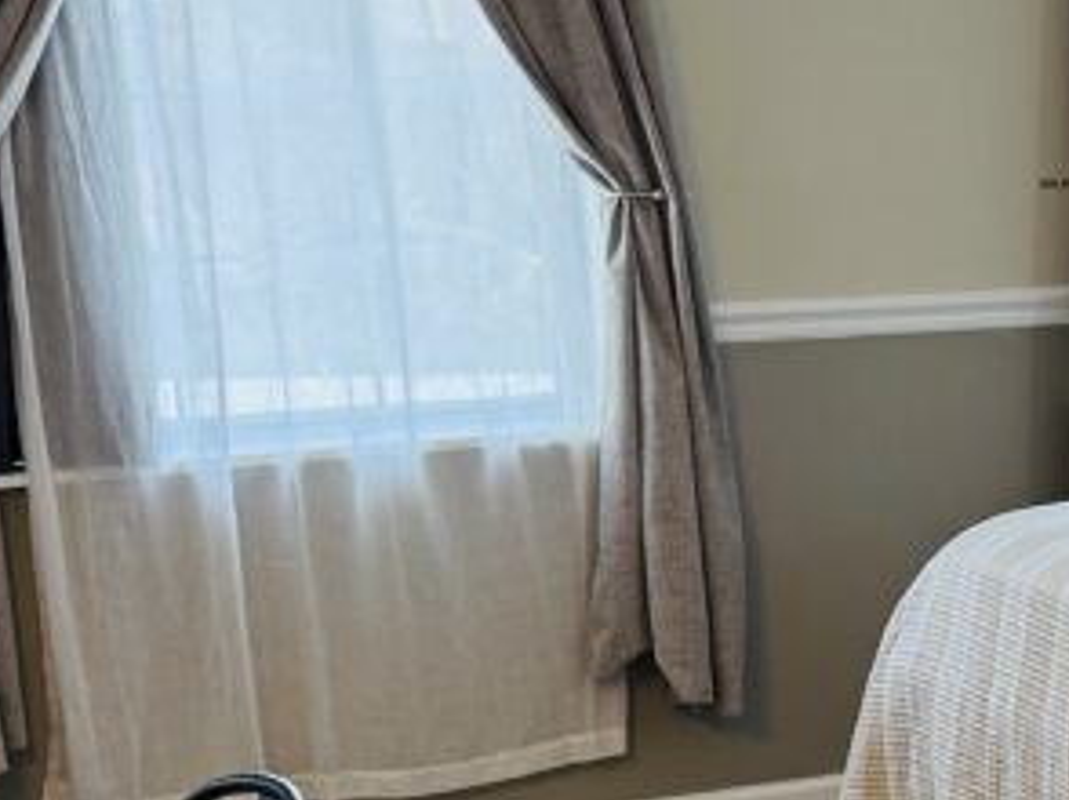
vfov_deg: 14.9
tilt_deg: -15.0
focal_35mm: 98
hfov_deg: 18.1
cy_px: 753
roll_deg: +0.2
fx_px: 3024
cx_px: 1545
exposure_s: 1/139
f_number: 1.78
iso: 100
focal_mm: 6.76
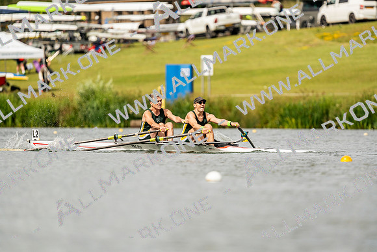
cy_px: 126
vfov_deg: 2.3
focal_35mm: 600
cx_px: 188
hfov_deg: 3.4
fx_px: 6285
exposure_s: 1/2000
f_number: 6.3
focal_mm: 600
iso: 250
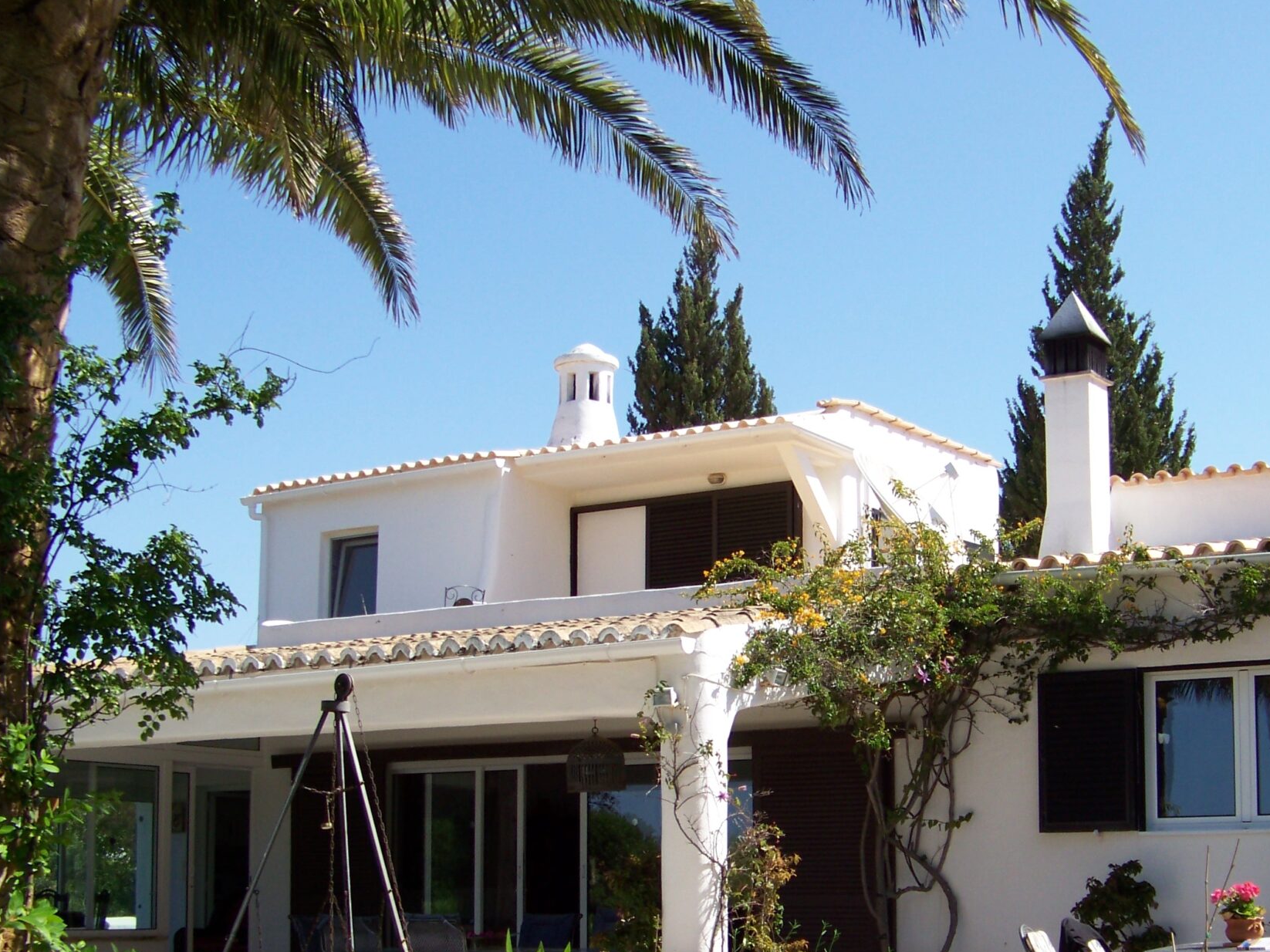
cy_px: 678
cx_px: 797
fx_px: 2054
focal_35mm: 56
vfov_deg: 25.9
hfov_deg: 34.2
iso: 66
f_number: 2.8
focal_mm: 5.85
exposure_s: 1/1000
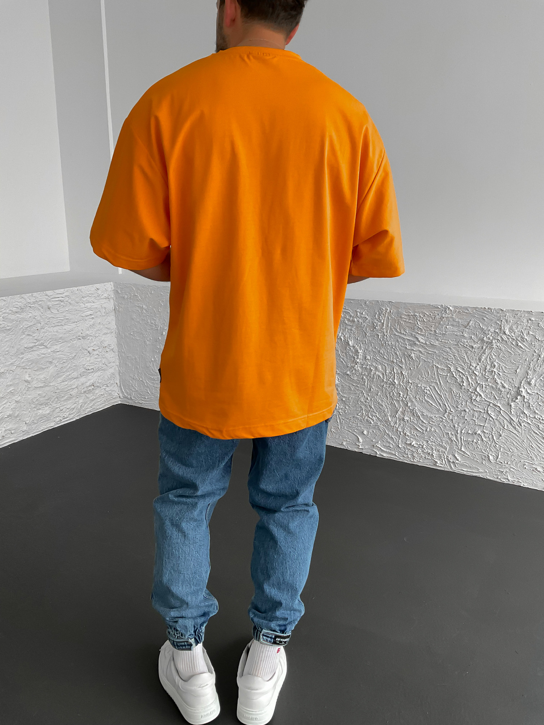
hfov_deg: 48.2
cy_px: 362
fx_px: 608
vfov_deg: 61.7
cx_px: 272
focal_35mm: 29
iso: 50
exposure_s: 1/120
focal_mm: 3
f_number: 1.8
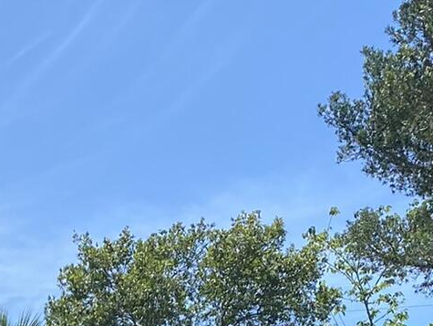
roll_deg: +0.5
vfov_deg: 11.6
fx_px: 1402
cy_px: 700
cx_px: 25
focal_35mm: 112
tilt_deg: -2.6
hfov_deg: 17.2
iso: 32
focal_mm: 4.25
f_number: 1.8
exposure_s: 1/2890
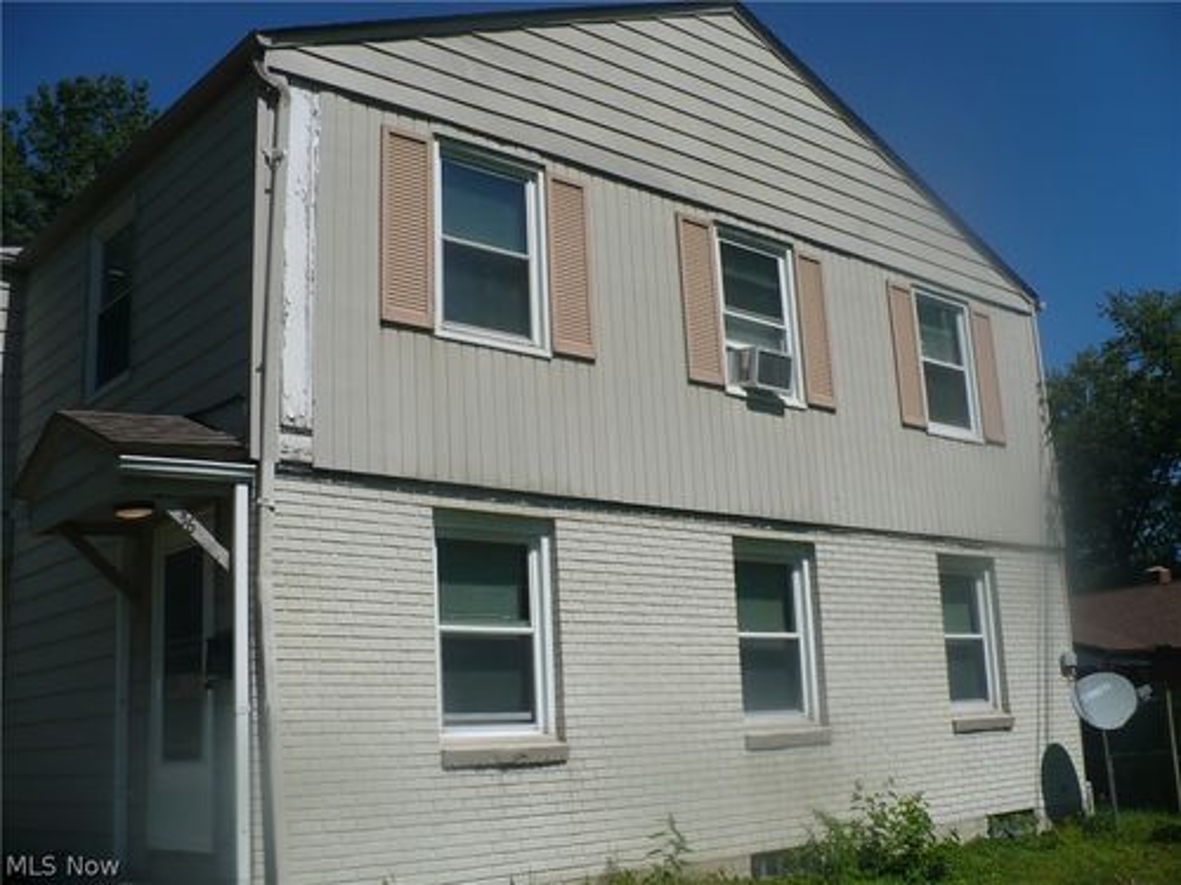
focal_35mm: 37
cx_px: 590
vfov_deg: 38.7
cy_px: 442
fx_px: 1262
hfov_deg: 50.1
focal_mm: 6.1
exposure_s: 1/500
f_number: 8
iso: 100
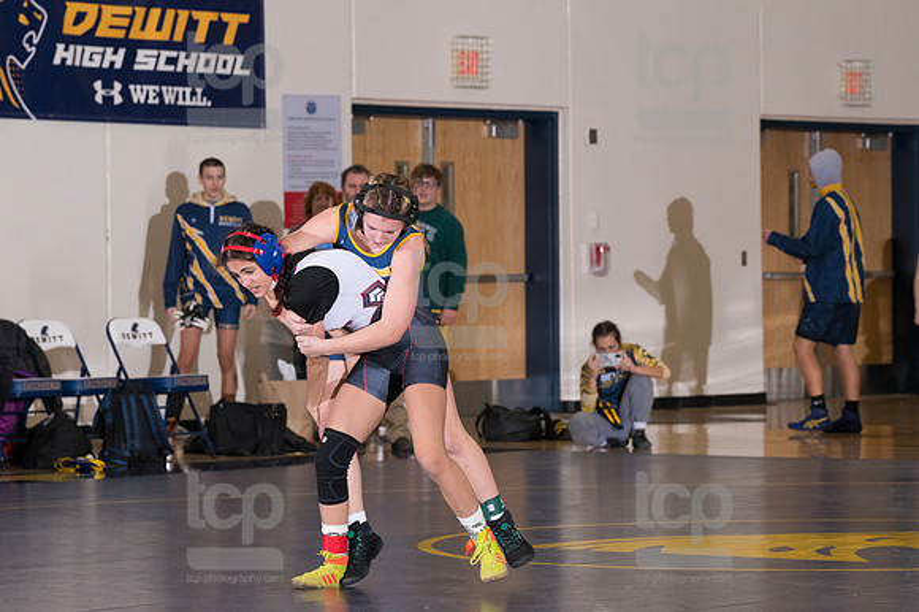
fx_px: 4439
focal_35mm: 174
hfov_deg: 11.8
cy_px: 306
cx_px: 460
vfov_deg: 7.9
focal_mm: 116
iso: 2000
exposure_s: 1/250
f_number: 5.6
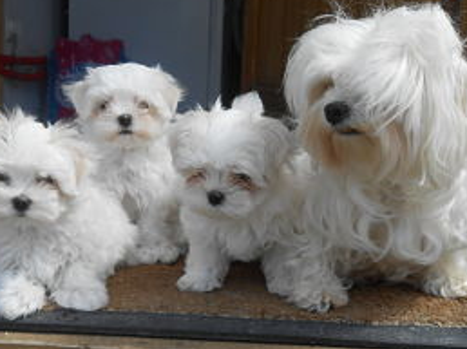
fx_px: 795
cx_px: 221
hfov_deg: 32.7
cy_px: 172
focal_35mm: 59
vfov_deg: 24.8
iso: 80
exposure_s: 1/320
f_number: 4.2
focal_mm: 6.8
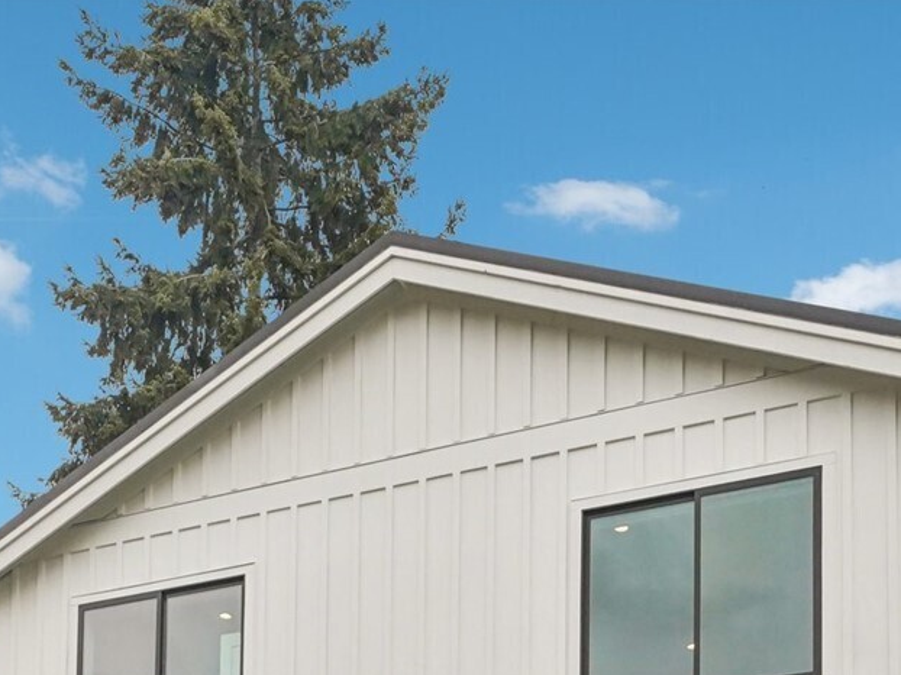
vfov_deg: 29.4
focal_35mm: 42
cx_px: 473
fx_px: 1093
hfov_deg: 44.8
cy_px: 816
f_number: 8
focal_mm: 16
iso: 1600
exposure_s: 1/1600
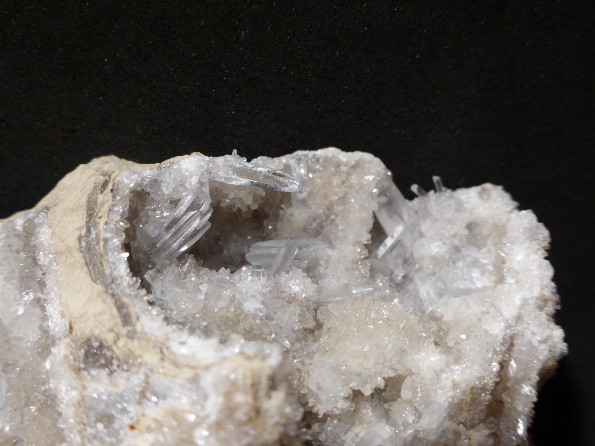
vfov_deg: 27.5
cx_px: 298
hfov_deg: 36.2
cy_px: 223
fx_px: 911
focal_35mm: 53
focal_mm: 9
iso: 400
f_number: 4.4
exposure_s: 1/40
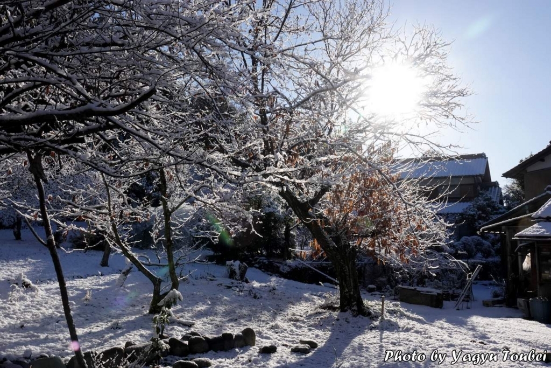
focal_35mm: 33
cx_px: 276
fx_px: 505
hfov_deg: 57.2
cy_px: 184
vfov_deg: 40.0
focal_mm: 12.04
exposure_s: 1/1250
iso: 400
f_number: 8
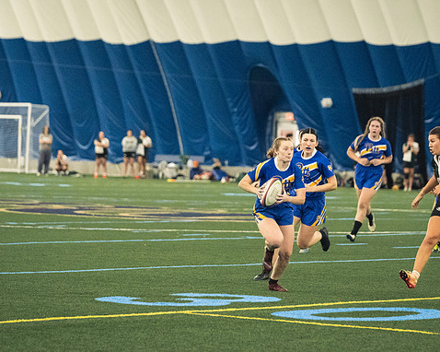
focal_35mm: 205
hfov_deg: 9.4
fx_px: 2668
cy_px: 177
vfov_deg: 7.5
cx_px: 238
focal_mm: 120
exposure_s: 1/500
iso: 11400
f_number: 2.8
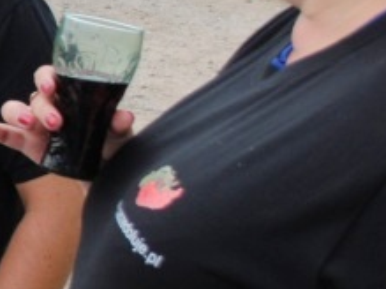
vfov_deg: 9.1
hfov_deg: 10.7
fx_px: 1805
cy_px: 75
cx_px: -483
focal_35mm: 162
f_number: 5.6
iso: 140
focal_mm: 24
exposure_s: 1/125
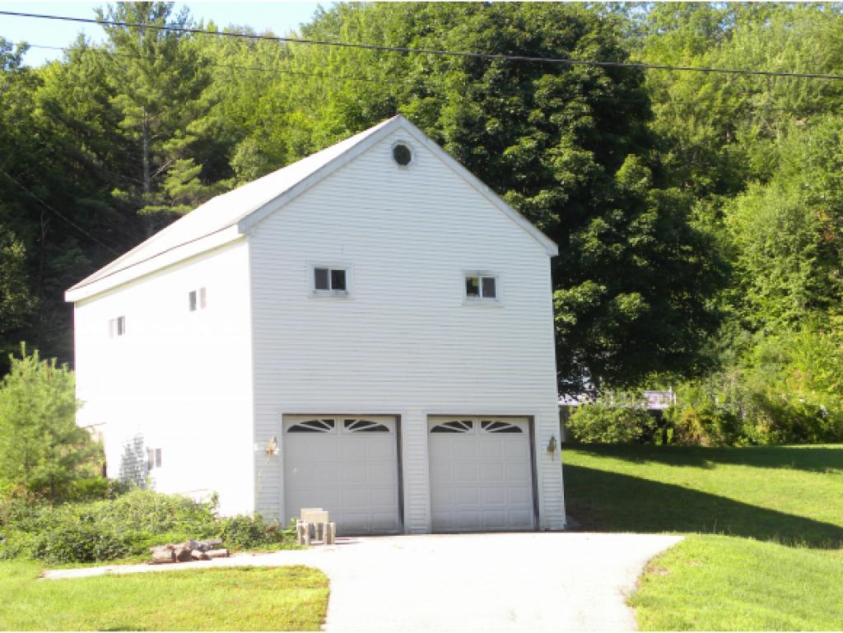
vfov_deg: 19.7
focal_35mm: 75
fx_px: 1827
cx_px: 422
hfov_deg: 26.0
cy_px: 316
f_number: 4
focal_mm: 13.4
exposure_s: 1/170
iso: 64
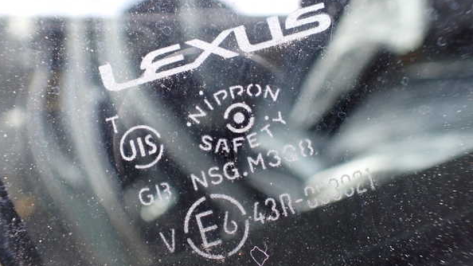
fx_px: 414
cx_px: 235
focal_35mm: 33
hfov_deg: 59.5
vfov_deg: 35.6
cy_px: 131
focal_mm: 5.4
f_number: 2.3
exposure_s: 1/125
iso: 400
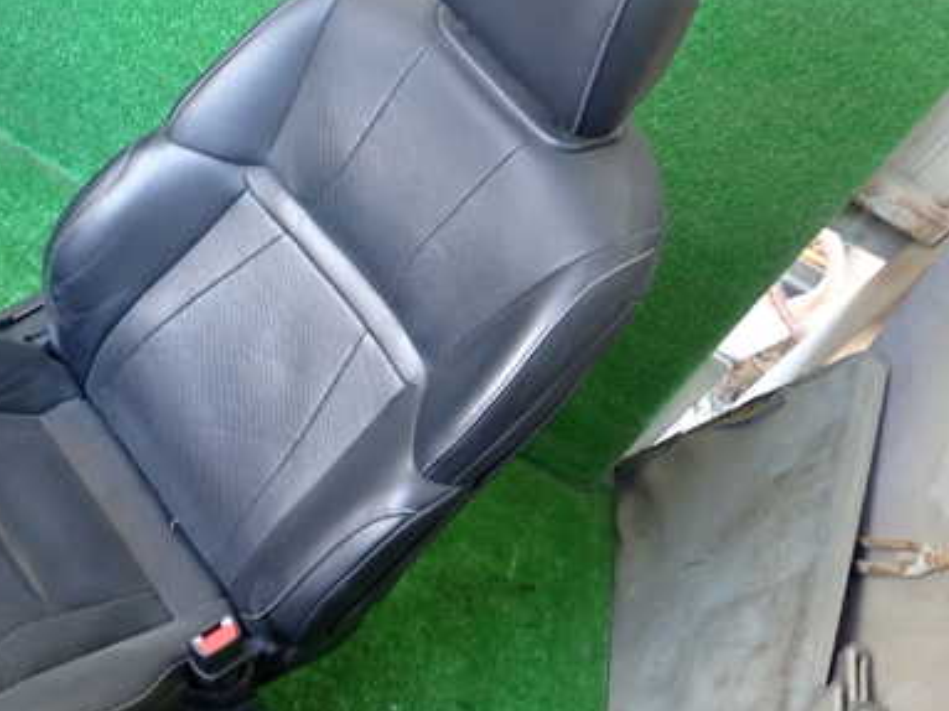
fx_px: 1288
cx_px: 268
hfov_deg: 39.6
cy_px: 347
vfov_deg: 30.9
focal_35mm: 47
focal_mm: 5.4
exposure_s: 1/30
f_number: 2.3
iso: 250
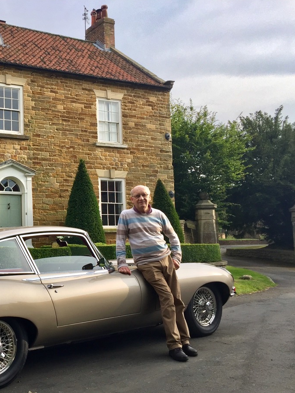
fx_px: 466
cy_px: 203
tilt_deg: +5.2
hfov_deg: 33.0
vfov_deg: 45.8
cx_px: 19
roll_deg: +1.3
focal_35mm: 41
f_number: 2.2
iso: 32
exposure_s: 1/842
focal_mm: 4.15
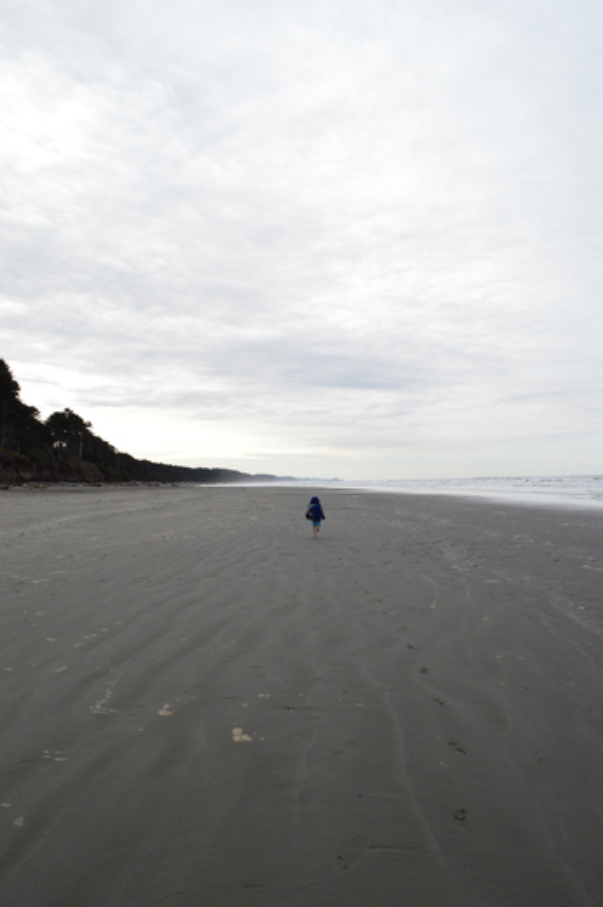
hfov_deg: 47.9
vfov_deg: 67.4
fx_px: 679
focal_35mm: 27
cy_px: 454
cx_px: 302
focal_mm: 18
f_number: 11
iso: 400
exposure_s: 1/400
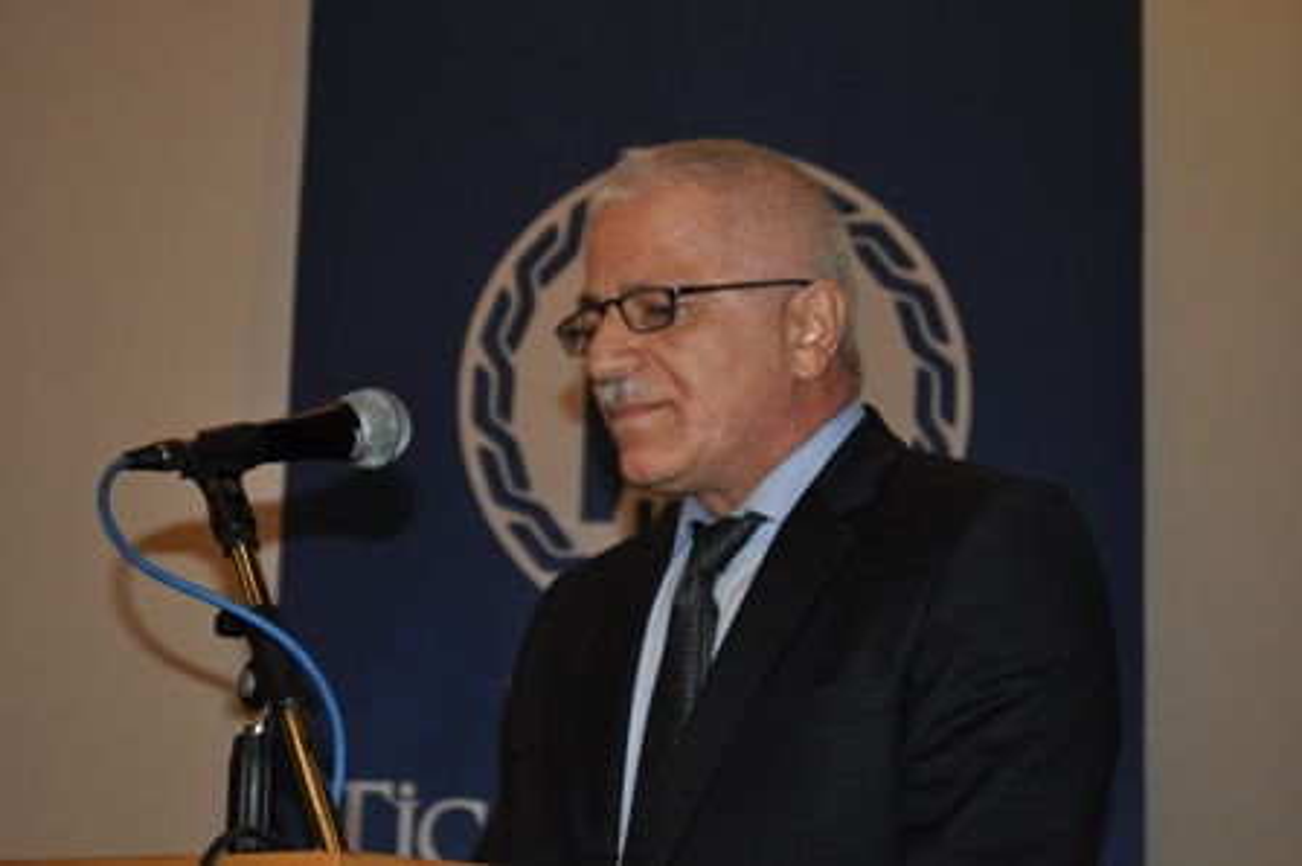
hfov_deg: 24.6
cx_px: 651
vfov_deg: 16.5
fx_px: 2981
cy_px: 433
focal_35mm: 82
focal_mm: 55
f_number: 5.6
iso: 800
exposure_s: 1/60
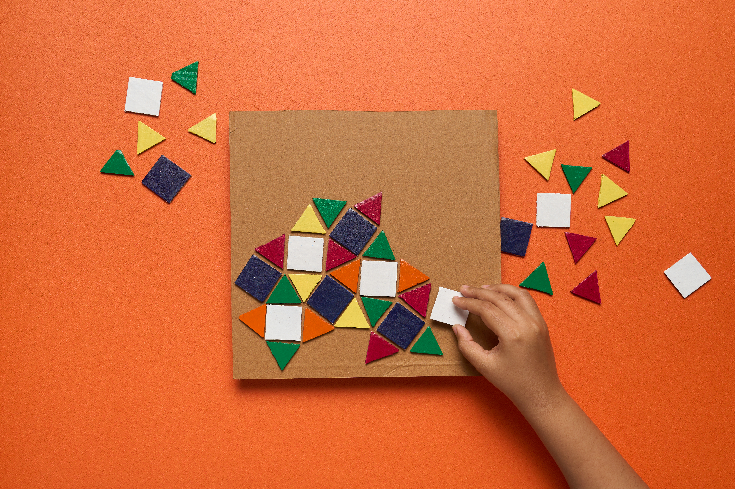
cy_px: 244
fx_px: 837
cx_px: 368
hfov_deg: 47.4
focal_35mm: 41
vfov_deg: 32.6
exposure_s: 1/100
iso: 100
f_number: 9
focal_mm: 41
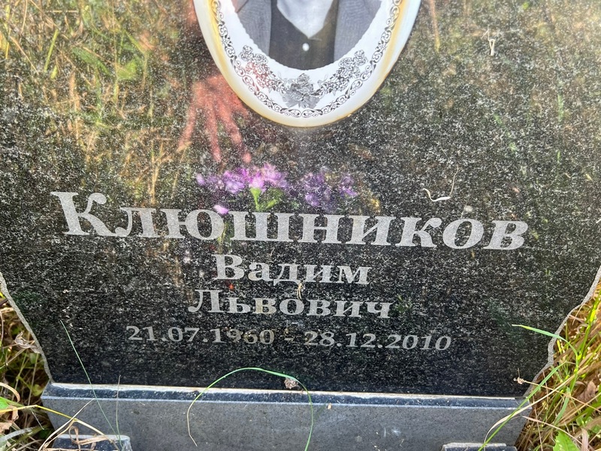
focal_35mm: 26
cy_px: 226
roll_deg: -1.4
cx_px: 300
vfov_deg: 53.1
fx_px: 451
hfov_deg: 67.3
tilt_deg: -34.3
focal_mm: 5.7
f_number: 1.5
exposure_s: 1/121
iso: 80
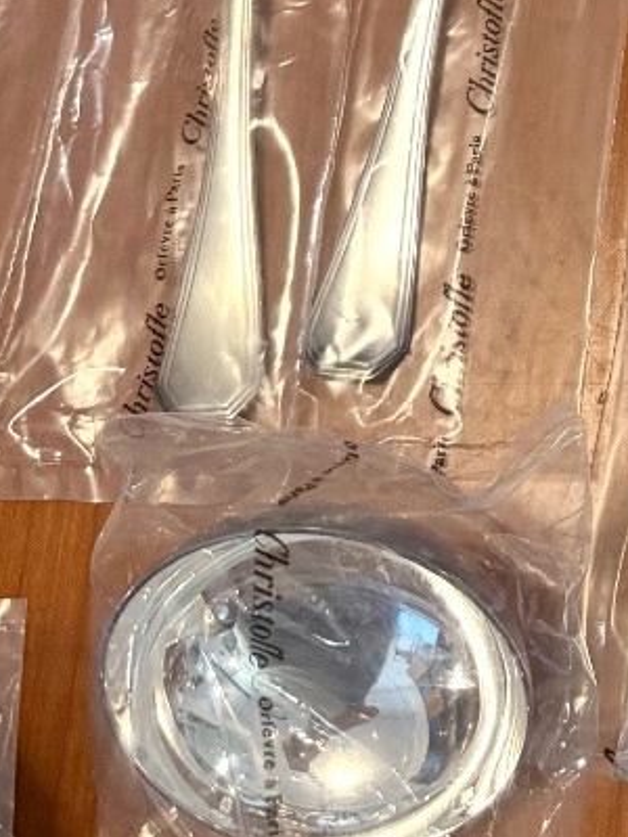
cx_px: 902
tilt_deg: -67.6
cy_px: -134
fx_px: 1742
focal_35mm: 72
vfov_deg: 24.7
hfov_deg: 18.4
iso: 200
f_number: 1.78
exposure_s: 1/50
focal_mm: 6.76
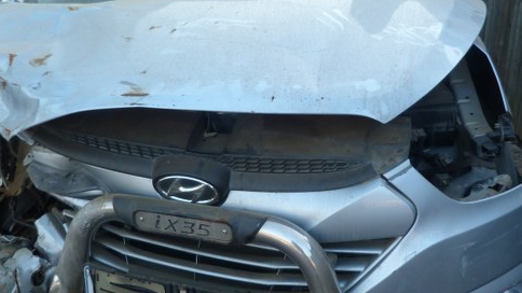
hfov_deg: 45.5
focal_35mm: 45
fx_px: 623
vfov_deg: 26.4
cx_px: 261
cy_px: 107
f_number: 2.8
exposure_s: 1/100
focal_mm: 4.5
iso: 80
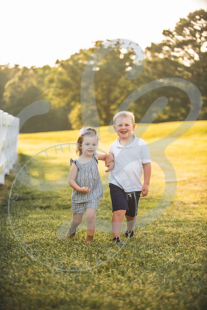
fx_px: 776
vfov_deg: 22.6
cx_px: 104
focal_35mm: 90
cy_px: 155
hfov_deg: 15.2
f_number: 2.8
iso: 80
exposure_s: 1/250
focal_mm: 90
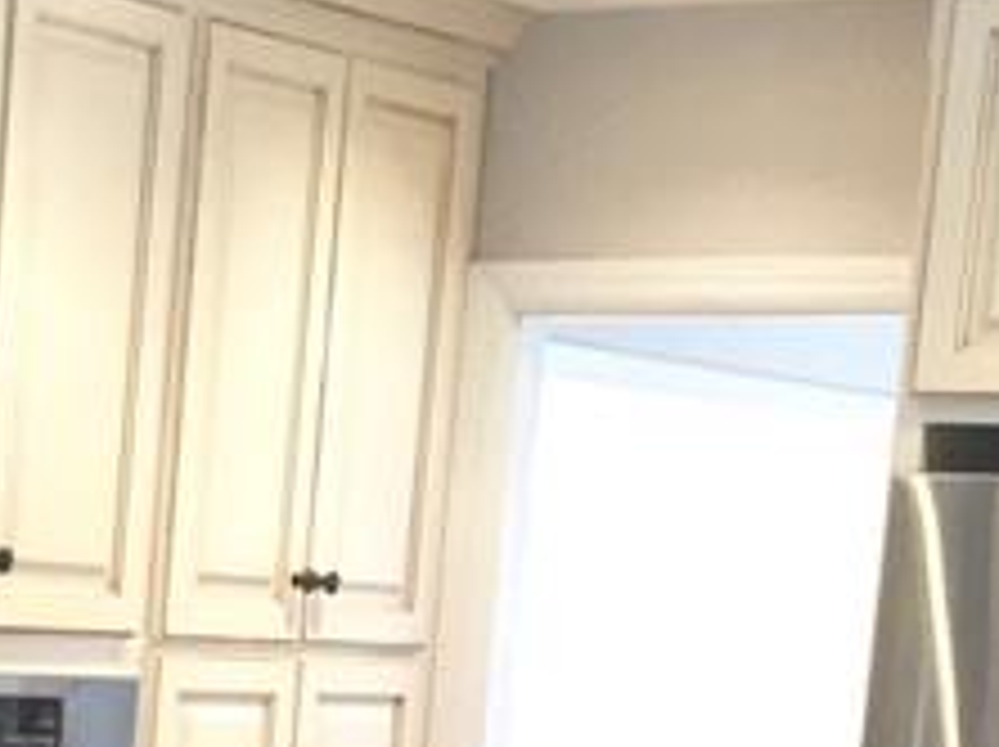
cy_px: 1174
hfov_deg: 14.2
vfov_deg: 10.6
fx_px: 3863
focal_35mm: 134
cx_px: -234
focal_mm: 4.15
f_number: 2.2
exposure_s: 1/30
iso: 50
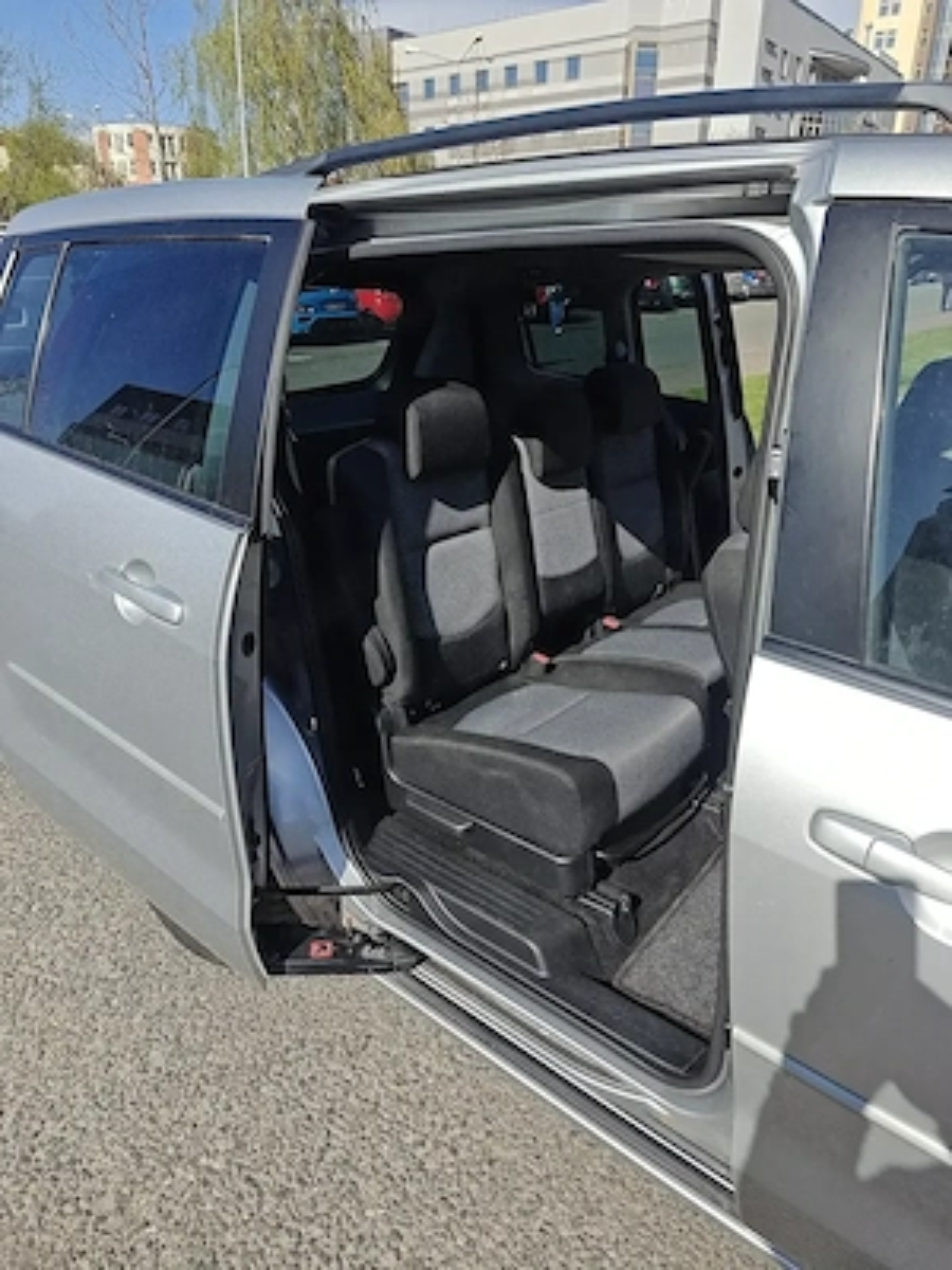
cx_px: 476
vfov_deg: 73.9
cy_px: 635
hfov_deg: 58.9
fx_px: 843
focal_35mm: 23
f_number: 1.6
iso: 50
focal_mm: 6.06
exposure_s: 1/2838
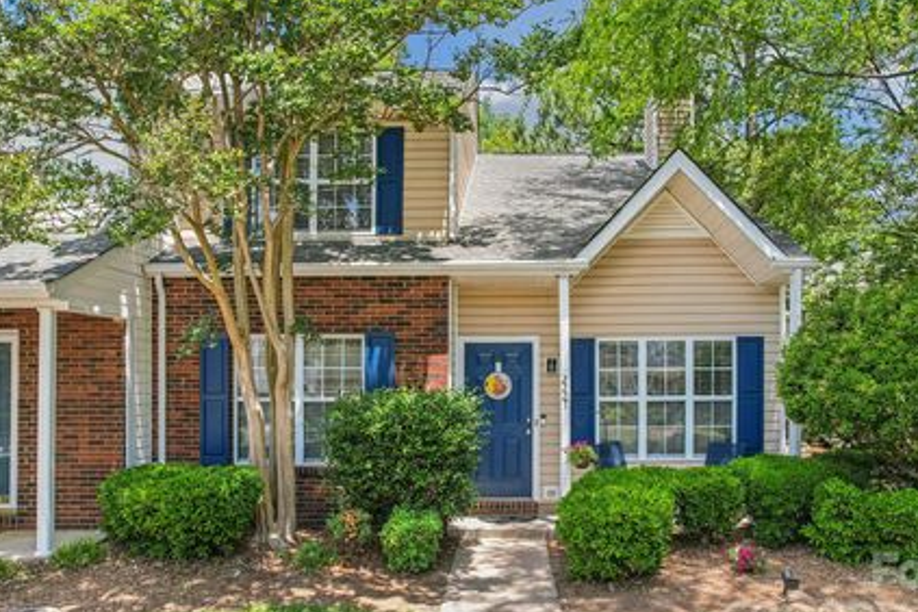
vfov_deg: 49.5
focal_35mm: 26
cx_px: 499
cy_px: 294
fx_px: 663
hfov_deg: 69.3
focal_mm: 8.4
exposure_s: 1/80
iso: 110
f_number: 2.8
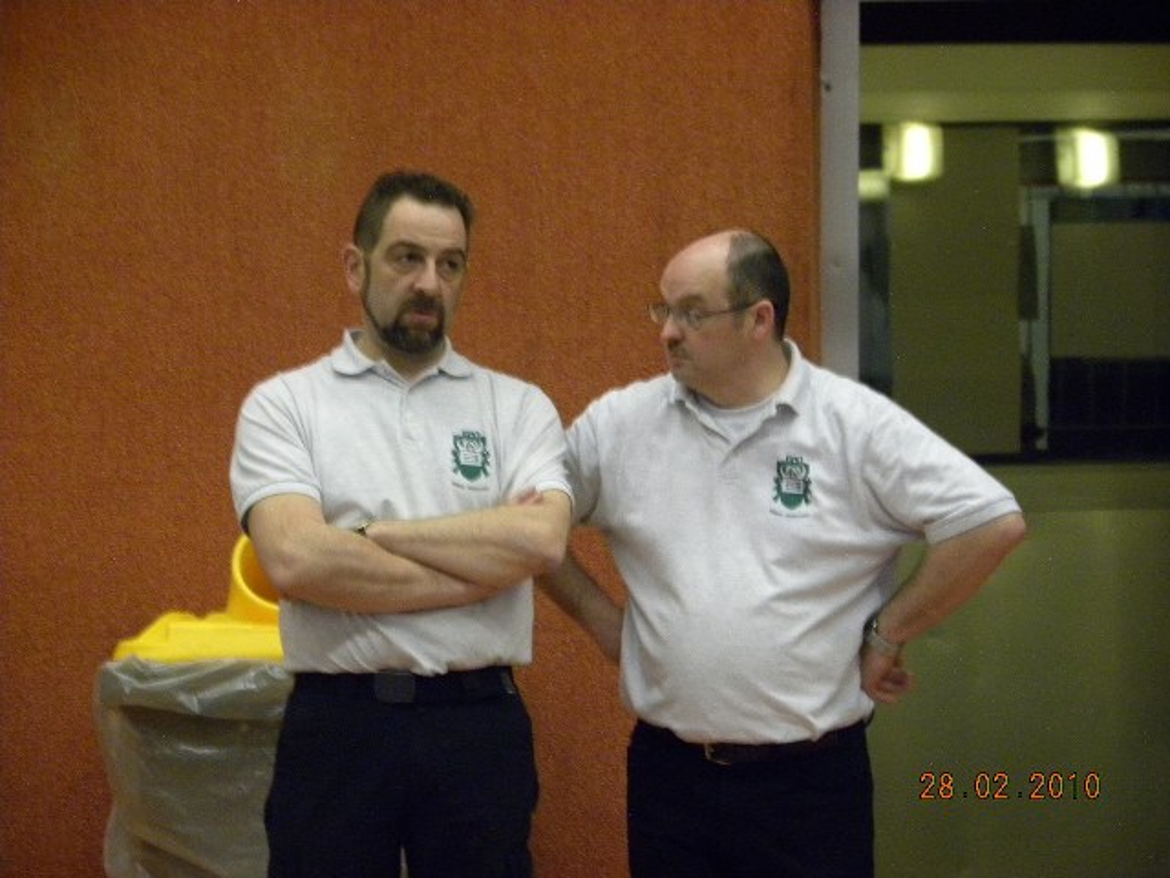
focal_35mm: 247
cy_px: 439
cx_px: 585
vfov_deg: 6.0
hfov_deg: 8.0
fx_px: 8348
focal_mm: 44
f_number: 4.5
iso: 400
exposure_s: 1/26.7
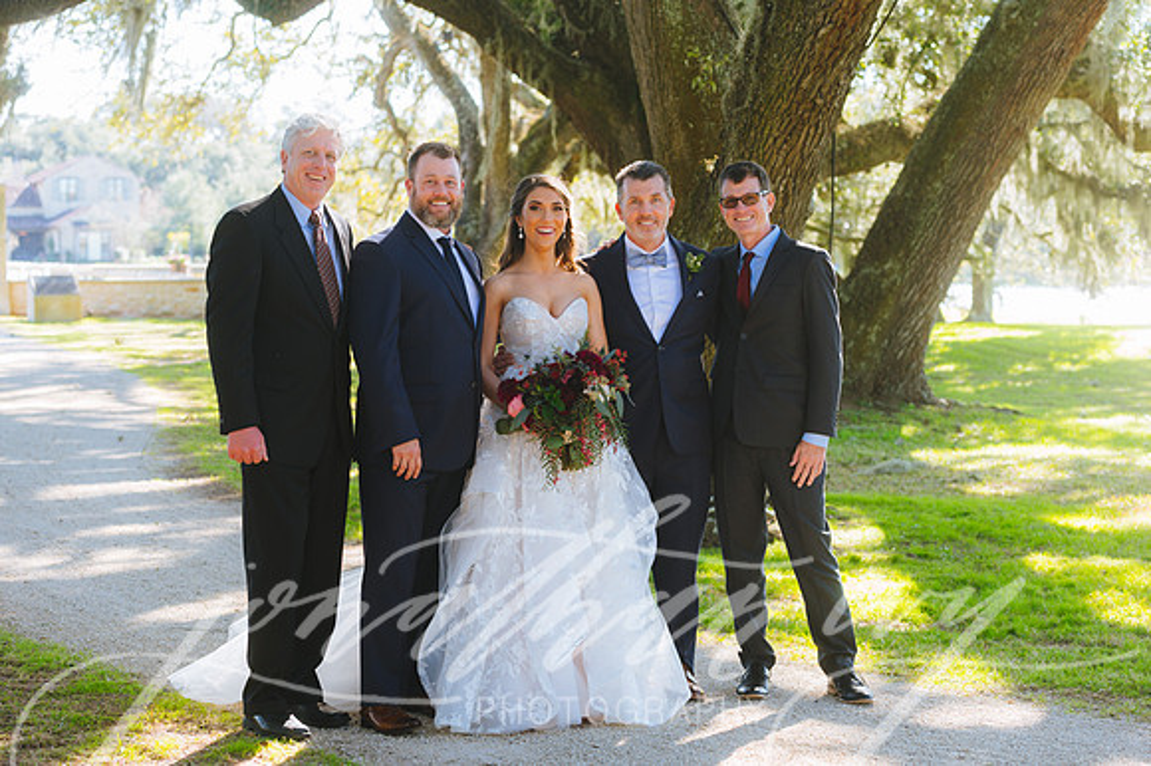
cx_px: 589
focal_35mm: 72
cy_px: 384
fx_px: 2287
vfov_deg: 19.0
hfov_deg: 28.2
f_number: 2.8
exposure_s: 1/125
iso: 160
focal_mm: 70
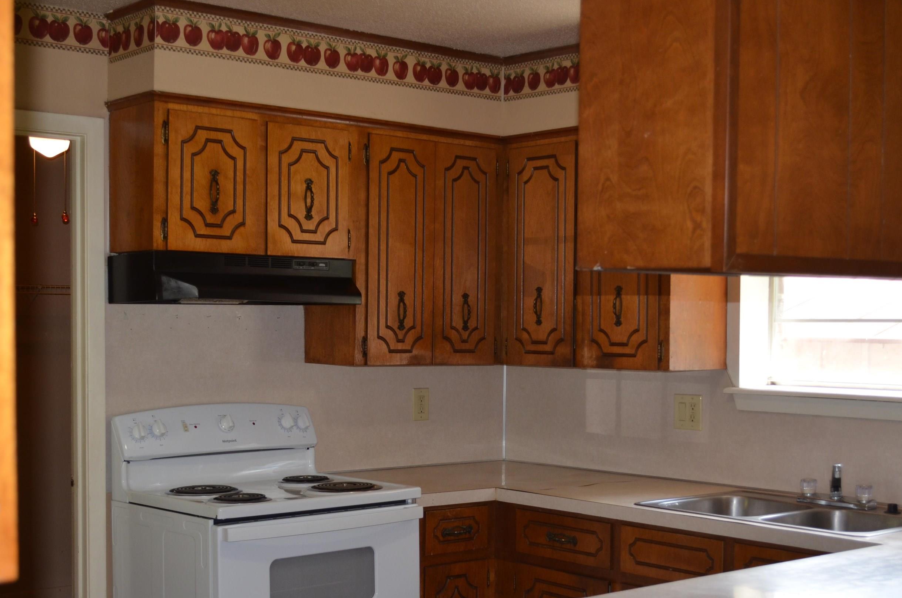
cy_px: 370
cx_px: 444
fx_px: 1325
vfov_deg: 25.3
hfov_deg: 37.6
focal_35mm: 53
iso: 400
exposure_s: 1/100
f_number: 4.5
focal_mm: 28
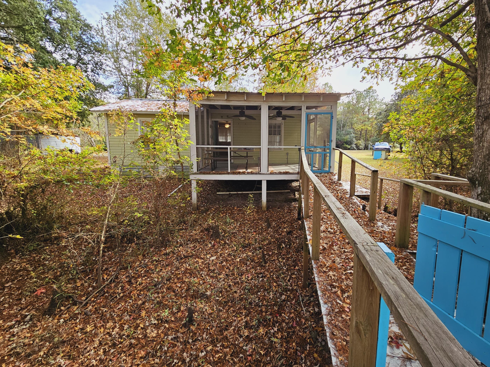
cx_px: 262
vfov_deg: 85.5
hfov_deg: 101.9
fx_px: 198
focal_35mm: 14
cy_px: 170
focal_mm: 2.2
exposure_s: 1/245
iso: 50
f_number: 2.2
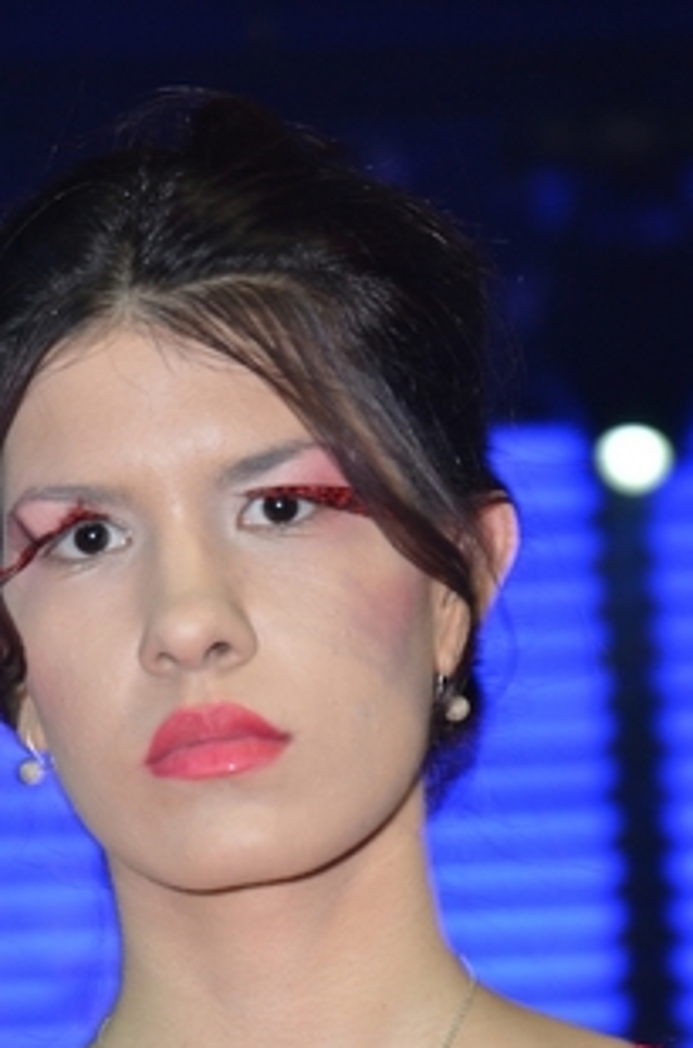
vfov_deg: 7.8
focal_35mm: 264
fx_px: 7661
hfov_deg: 5.2
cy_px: 554
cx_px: 237
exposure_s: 1/60
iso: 640
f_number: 6.3
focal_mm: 105
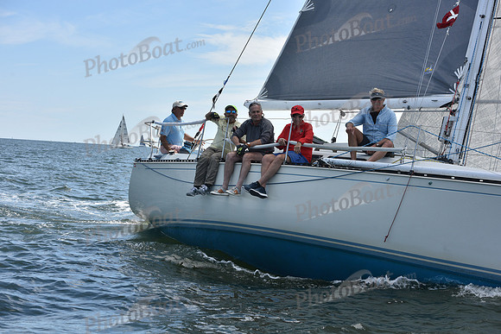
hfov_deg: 28.8
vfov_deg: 19.5
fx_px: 974
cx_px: 250
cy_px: 167
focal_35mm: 70
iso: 320
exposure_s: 1/1000
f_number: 8
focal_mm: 70
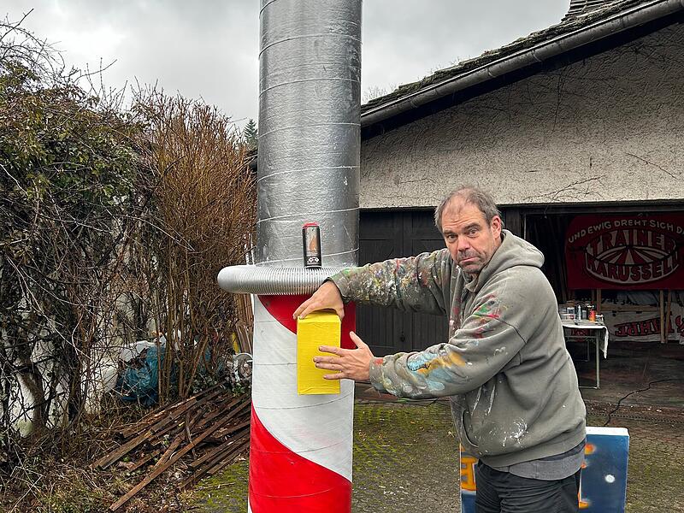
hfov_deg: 67.3
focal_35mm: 26
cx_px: 342
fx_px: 514
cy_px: 256
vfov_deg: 53.1
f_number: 1.5
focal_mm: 5.7
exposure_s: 1/121
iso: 50
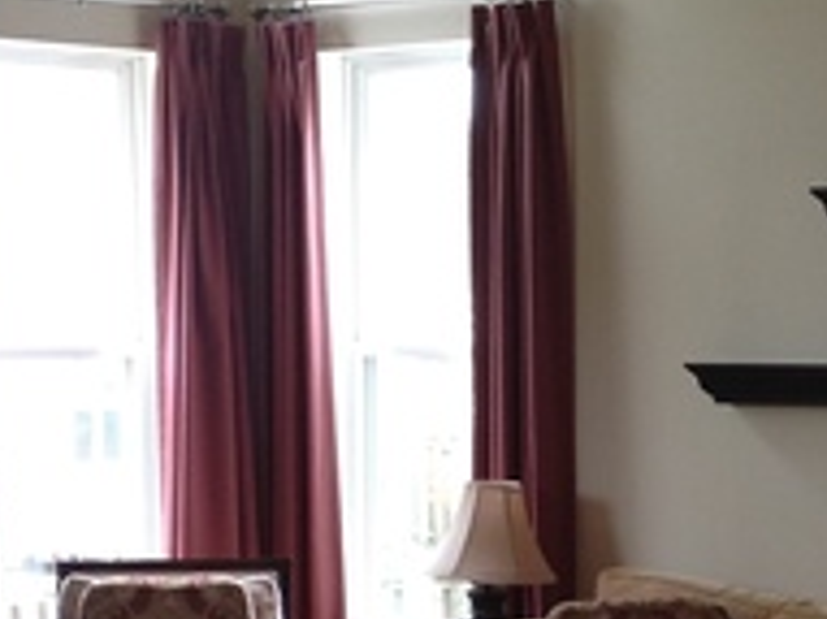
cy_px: 545
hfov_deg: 16.8
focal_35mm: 117
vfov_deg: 12.6
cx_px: 576
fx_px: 2793
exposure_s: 1/30
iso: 100
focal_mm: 4.28
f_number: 2.4
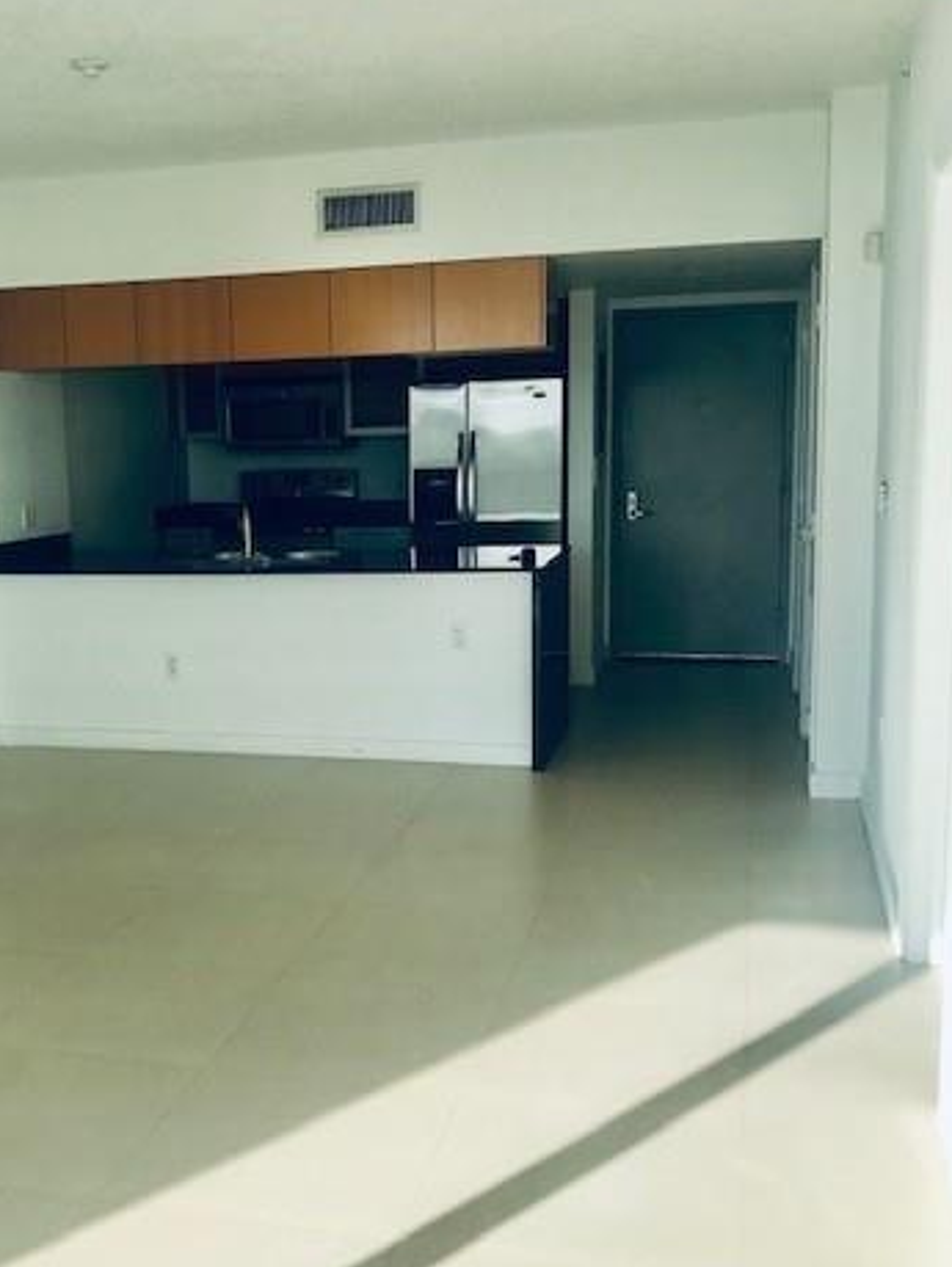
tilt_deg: -8.3
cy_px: 674
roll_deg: +0.5
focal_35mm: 39
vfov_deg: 47.8
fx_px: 1428
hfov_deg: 36.4
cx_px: 304
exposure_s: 1/606
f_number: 1.8
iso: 20
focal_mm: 3.99
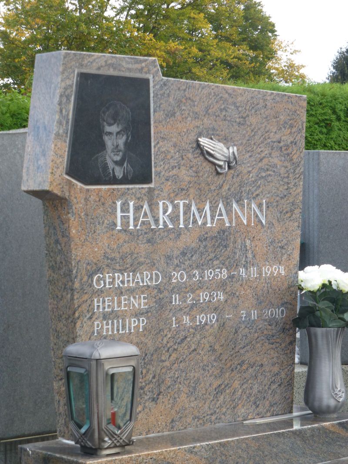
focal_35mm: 102
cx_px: 174
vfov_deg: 19.3
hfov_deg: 14.5
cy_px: 232
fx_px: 1368
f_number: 5.3
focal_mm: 18.2
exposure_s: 1/160
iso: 200
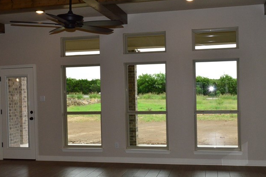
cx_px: 120
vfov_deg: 28.6
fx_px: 347
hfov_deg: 41.9
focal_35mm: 47
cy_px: 95
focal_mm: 18
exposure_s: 1/200
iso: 800
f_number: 10
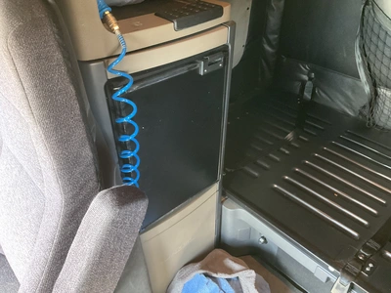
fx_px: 328
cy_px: 146
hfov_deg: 61.7
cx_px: 196
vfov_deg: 48.2
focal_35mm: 29
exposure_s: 1/35
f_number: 1.8
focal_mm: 3
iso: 320
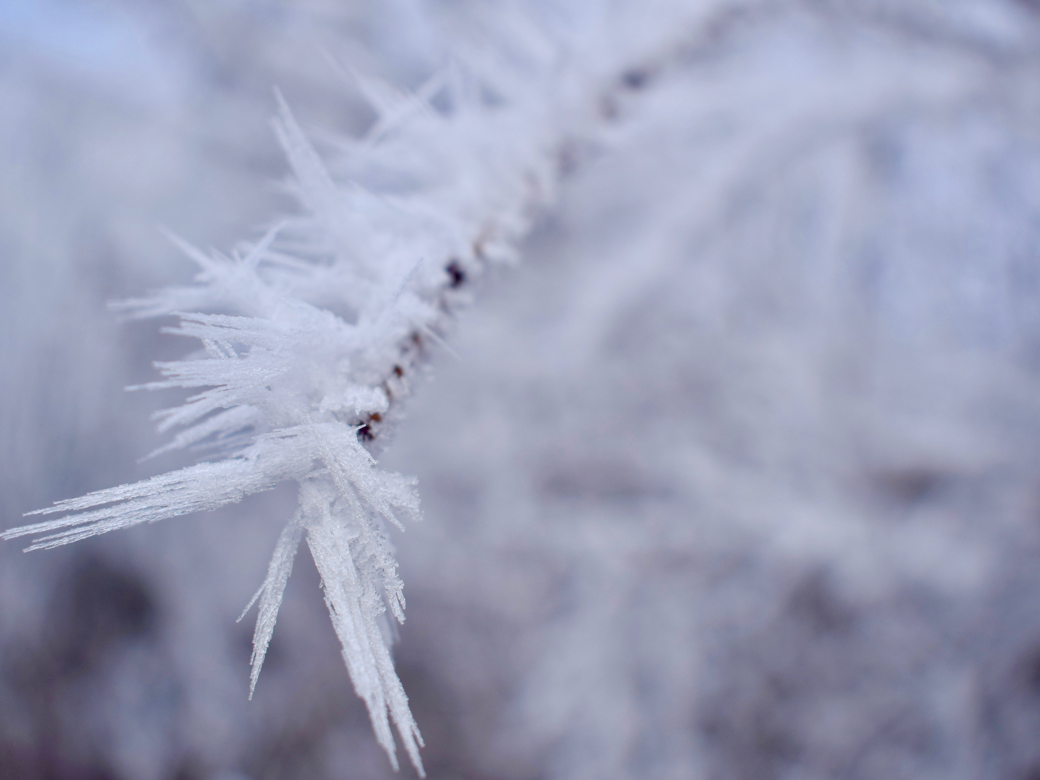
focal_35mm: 43
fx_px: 1292
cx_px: 507
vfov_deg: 33.6
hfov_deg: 43.8
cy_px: 390
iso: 200
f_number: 5
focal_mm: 26
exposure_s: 1/800
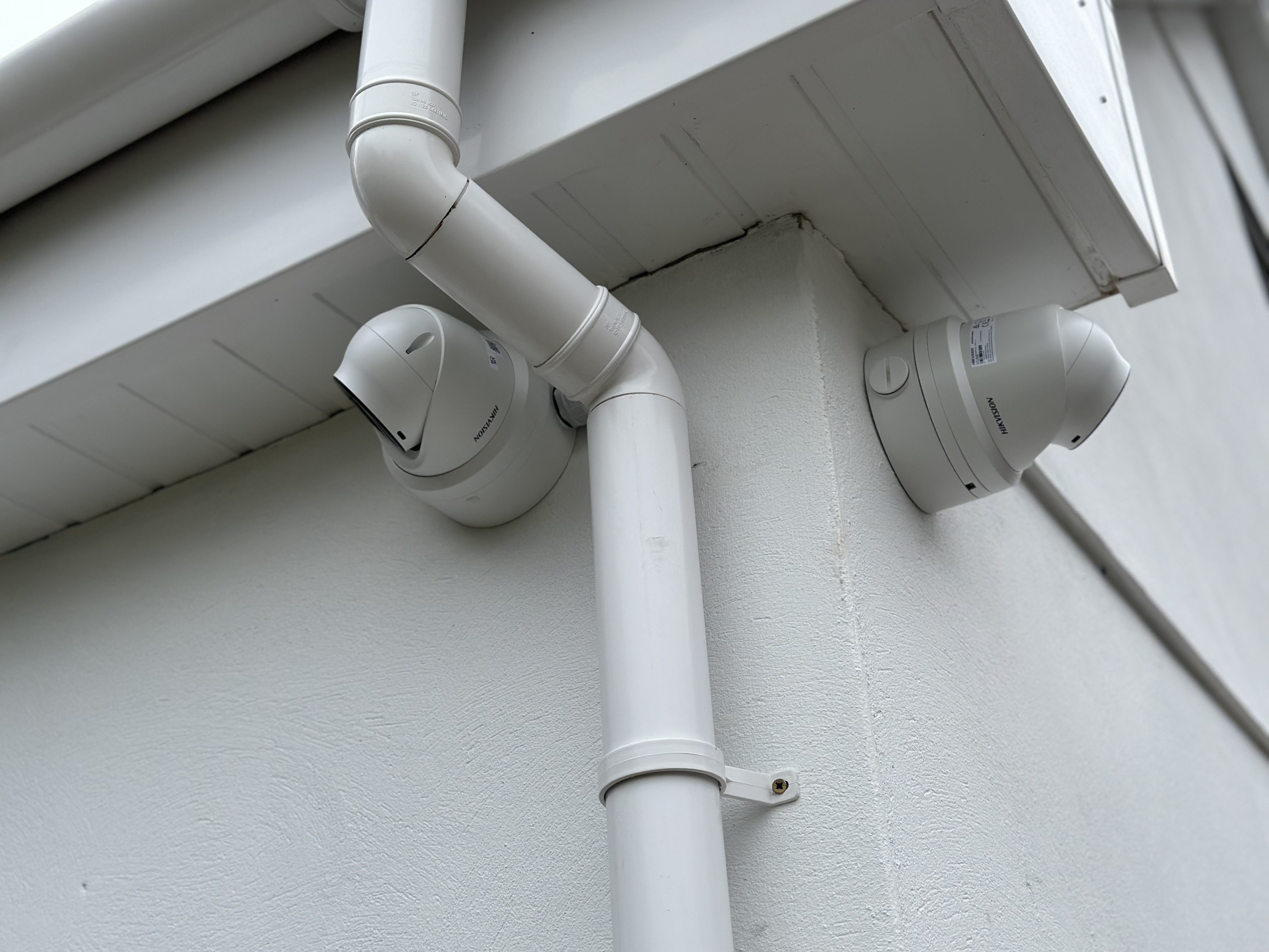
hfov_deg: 39.7
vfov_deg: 30.3
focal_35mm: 48
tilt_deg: +30.4
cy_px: 476
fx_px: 1760
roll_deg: +4.6
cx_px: 634
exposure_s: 1/571
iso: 80
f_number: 1.78
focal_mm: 6.86
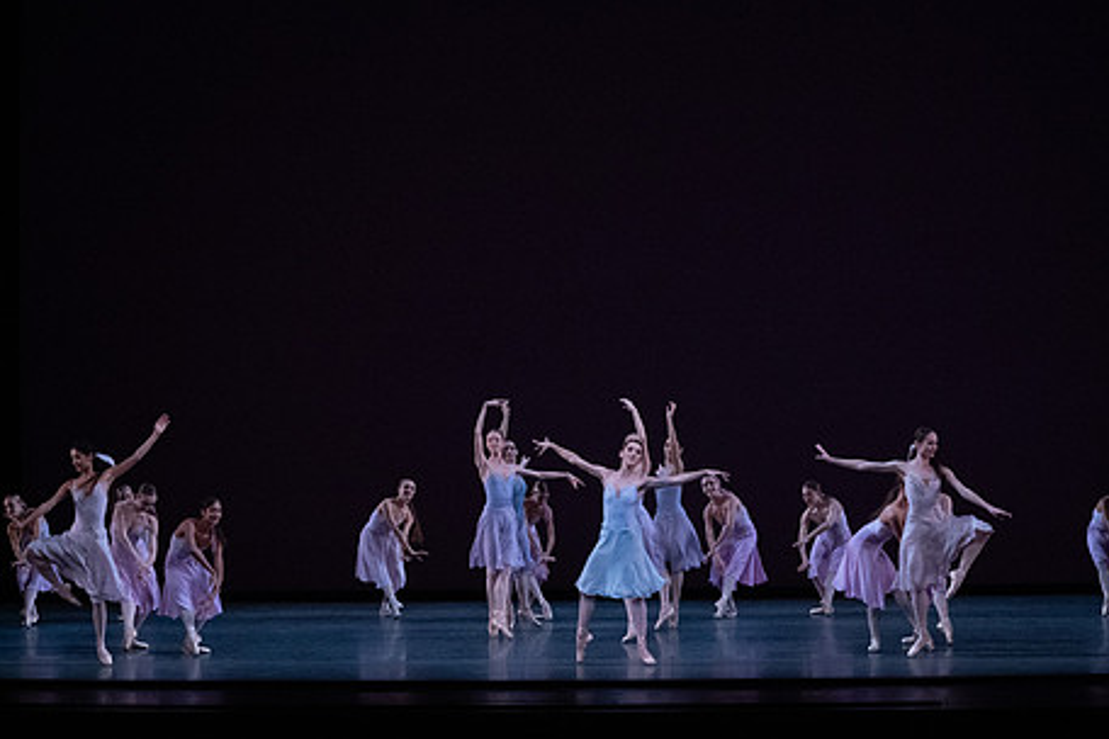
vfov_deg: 15.4
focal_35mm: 89
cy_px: 332
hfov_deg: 22.9
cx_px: 627
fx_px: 2741
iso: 12800
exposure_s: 1/400
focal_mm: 70
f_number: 13
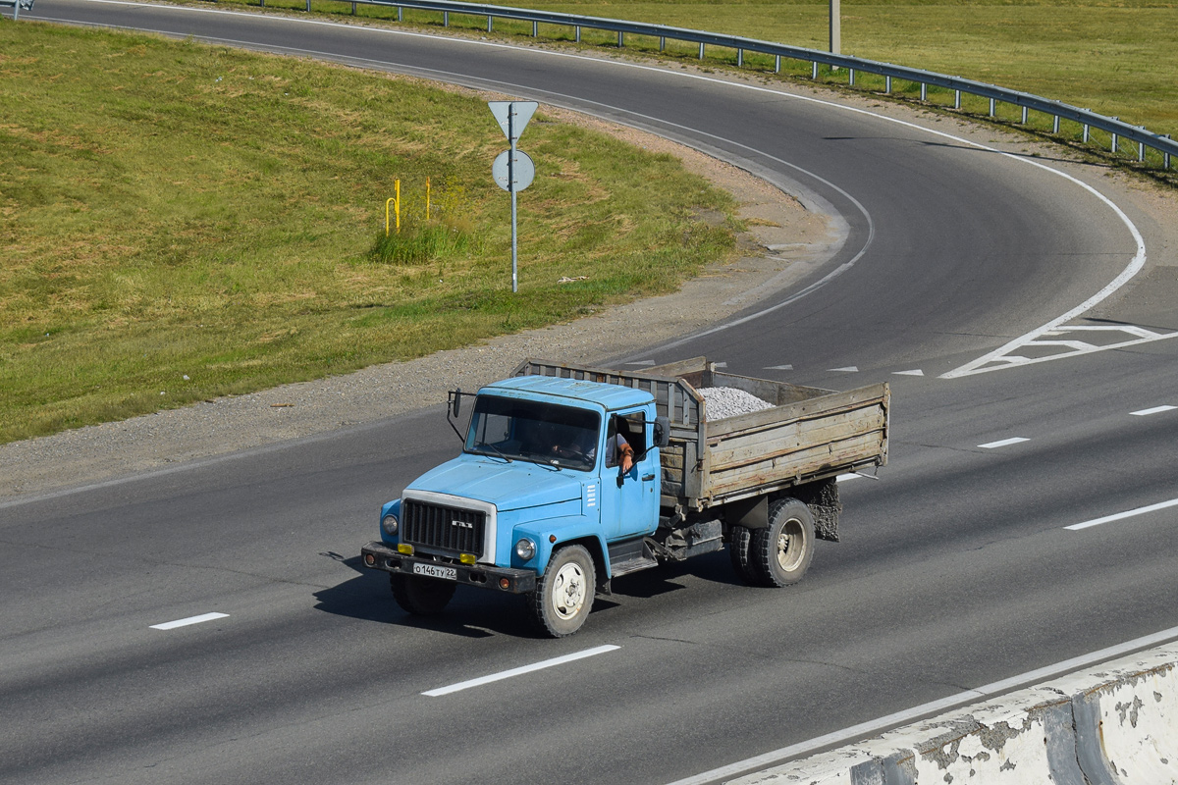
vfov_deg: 16.6
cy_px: 392
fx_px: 2699
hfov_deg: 24.6
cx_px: 589
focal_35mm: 82
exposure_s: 1/1250
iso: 200
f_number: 7.1
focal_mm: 55
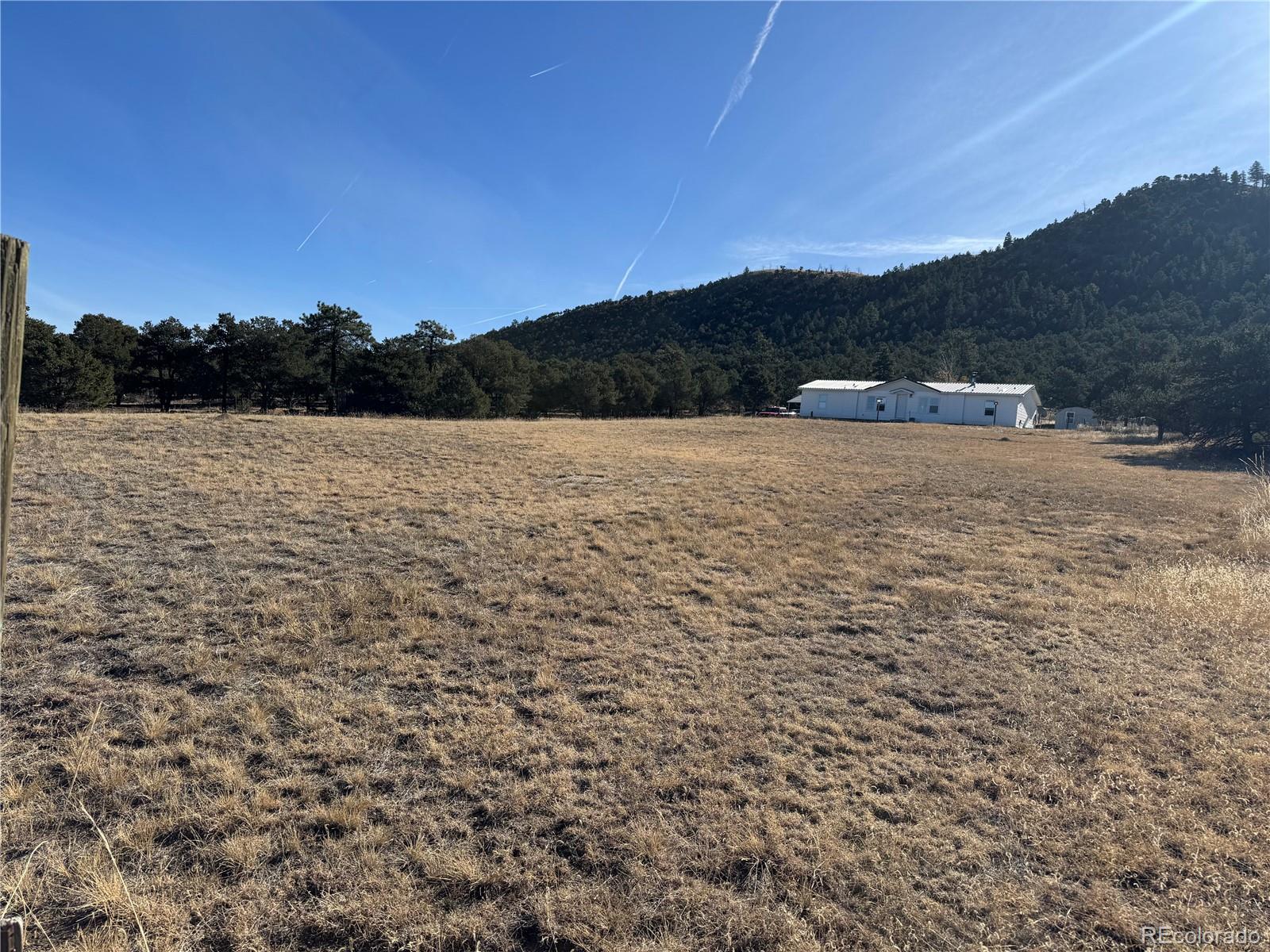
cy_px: 476
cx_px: 635
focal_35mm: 24
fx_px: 881
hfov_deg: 71.6
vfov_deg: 56.8
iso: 80
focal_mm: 6.76
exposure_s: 1/4950
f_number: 1.78
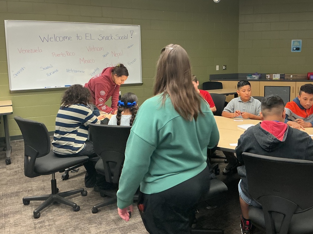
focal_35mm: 35
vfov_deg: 40.5
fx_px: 316
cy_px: 95
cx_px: 179
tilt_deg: -7.2
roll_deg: +0.7
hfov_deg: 52.4
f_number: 1.8
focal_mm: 3
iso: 160
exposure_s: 1/60
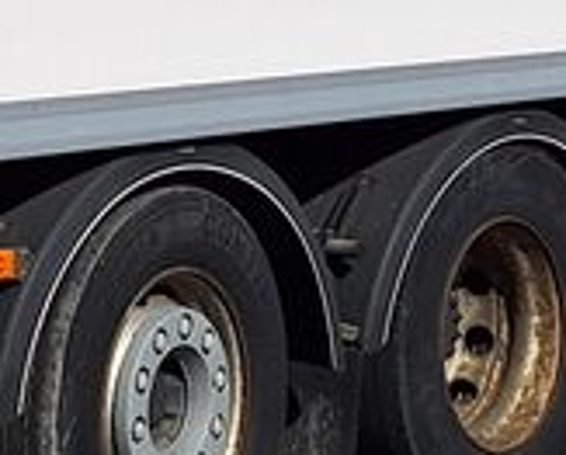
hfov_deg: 10.8
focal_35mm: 176
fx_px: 2954
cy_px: -417
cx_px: -56
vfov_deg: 8.4
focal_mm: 5.54
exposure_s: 1/6579
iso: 40
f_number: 1.8
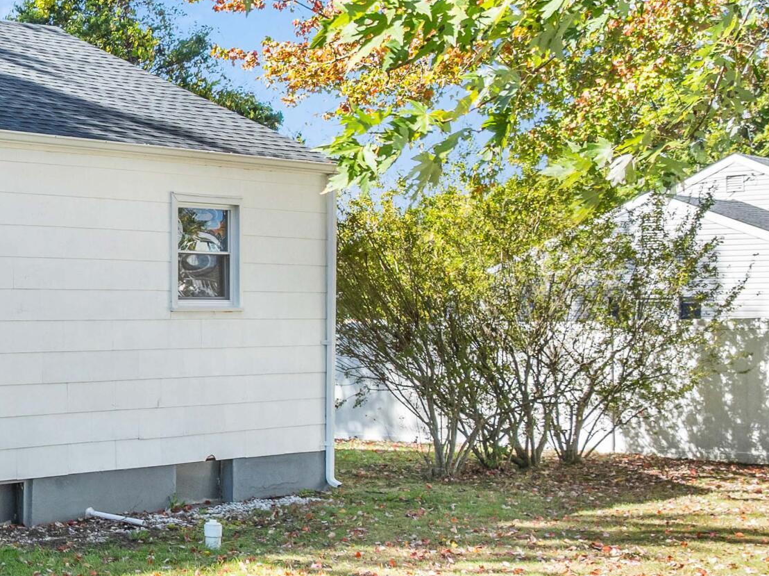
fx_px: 1443
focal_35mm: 65
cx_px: -192
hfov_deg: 26.1
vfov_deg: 22.5
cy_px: 332
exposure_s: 1/800
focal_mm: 12.29
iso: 160
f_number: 2.8
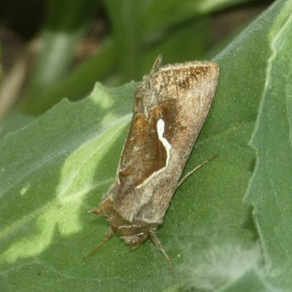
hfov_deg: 7.1
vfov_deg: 7.1
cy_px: 160
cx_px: 164
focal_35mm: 246
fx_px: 2348
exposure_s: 1/60
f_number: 5.5
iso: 80
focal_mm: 32.7
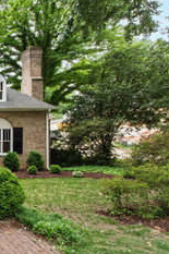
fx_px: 233
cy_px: 139
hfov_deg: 28.2
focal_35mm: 33
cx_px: -77
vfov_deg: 57.2
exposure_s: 1/30
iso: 320
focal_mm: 10
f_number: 8
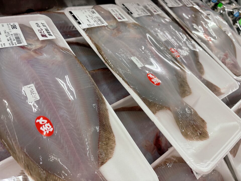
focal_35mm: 26
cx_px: 120
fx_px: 181
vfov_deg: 53.1
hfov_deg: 67.3
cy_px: 90
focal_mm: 5.96
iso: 100
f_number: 1.6
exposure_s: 1/120
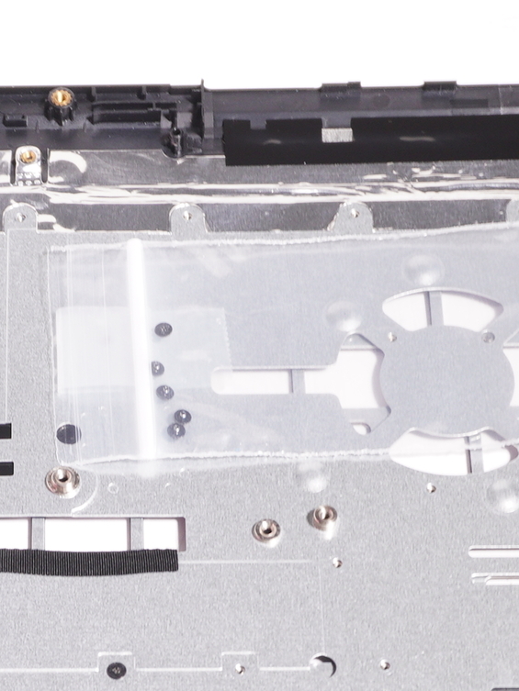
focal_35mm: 120
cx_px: 50
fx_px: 2390
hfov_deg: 12.3
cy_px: 630
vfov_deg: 16.2
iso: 200
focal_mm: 25
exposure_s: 1/13
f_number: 5.6
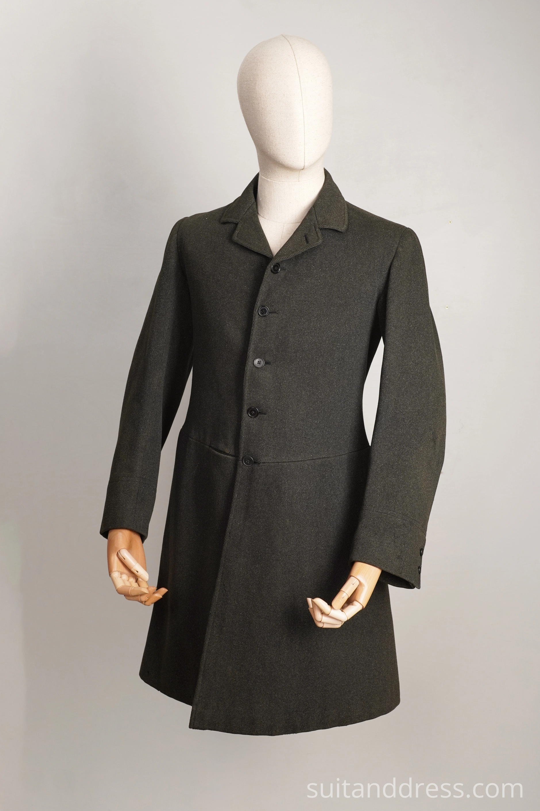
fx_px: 1102
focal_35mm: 49
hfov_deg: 27.5
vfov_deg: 40.3
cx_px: 271
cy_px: 413
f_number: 5.6
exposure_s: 1/40
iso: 320
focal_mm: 32
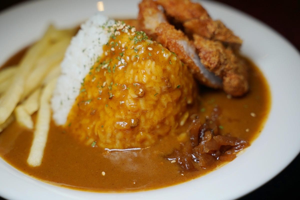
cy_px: 100
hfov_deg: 27.0
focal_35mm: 75
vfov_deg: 18.2
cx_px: 150
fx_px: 625
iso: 125
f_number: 4
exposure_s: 1/80
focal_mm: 75
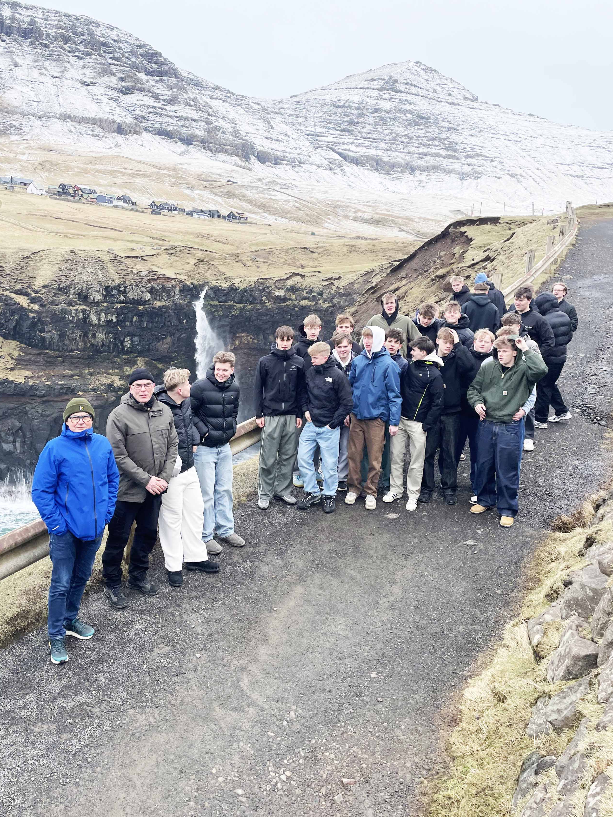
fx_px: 708
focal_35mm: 30
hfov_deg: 46.7
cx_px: 263
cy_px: 348
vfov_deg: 59.7
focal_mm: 4.2
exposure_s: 1/955
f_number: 1.6
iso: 32
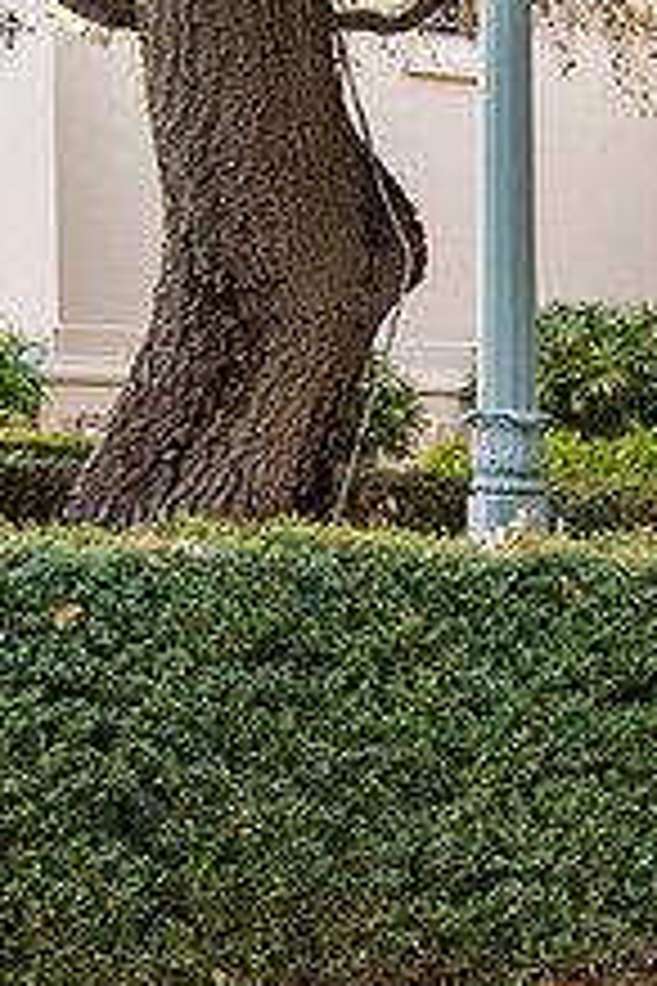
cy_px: 691
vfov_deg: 20.5
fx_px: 2710
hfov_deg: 11.6
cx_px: 1522
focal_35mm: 99
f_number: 4.5
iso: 640
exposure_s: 1/200
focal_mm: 31
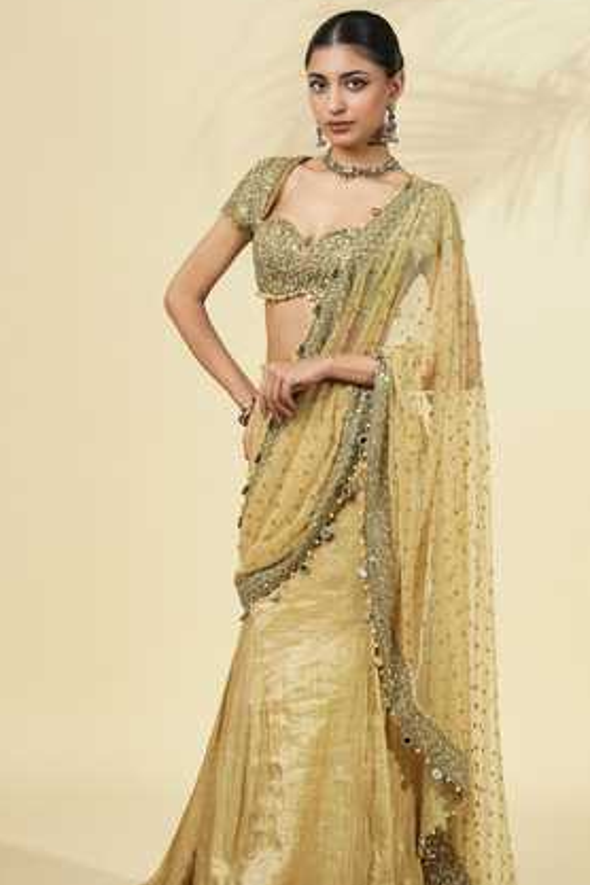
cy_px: 525
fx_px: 2040
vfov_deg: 24.4
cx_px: 331
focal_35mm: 83
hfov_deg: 16.4
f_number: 8
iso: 500
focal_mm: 66
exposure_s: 1/160
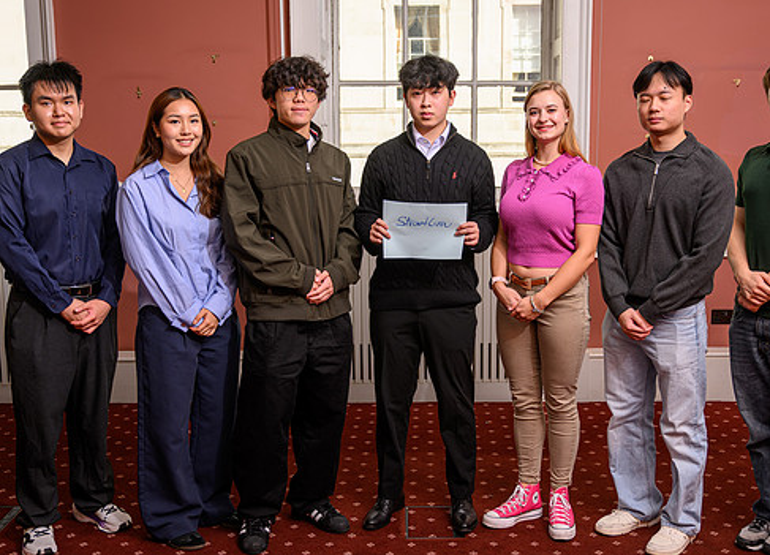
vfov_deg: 32.1
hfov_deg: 43.4
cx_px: 420
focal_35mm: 44
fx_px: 965
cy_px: 277
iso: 50
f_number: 4
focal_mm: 34
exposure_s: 1/200
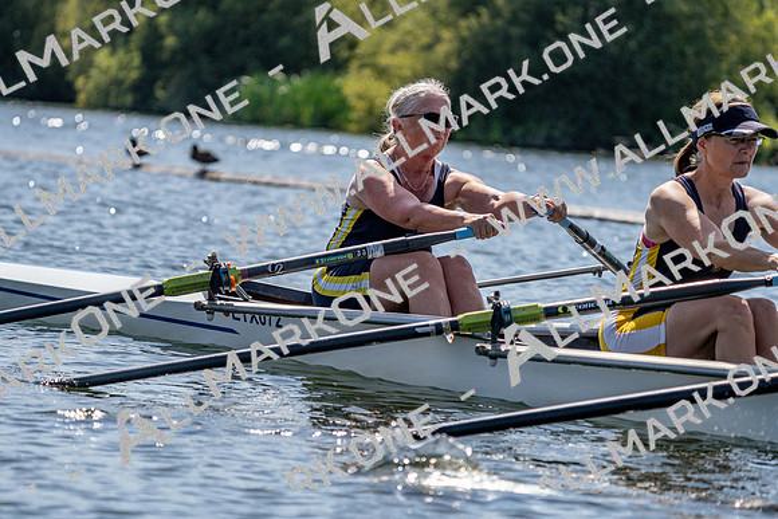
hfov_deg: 10.3
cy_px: 260
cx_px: 389
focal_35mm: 200
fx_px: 4323
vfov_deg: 6.9
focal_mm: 200
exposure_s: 1/2000
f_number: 5.6
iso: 200
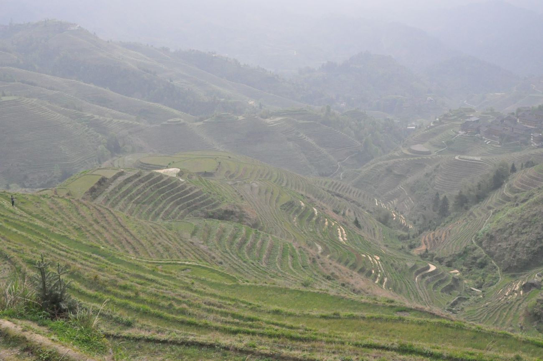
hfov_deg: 46.5
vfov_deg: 31.8
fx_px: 633
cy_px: 180
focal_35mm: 42
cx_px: 272
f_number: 6.3
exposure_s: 1/400
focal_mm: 28
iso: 3200
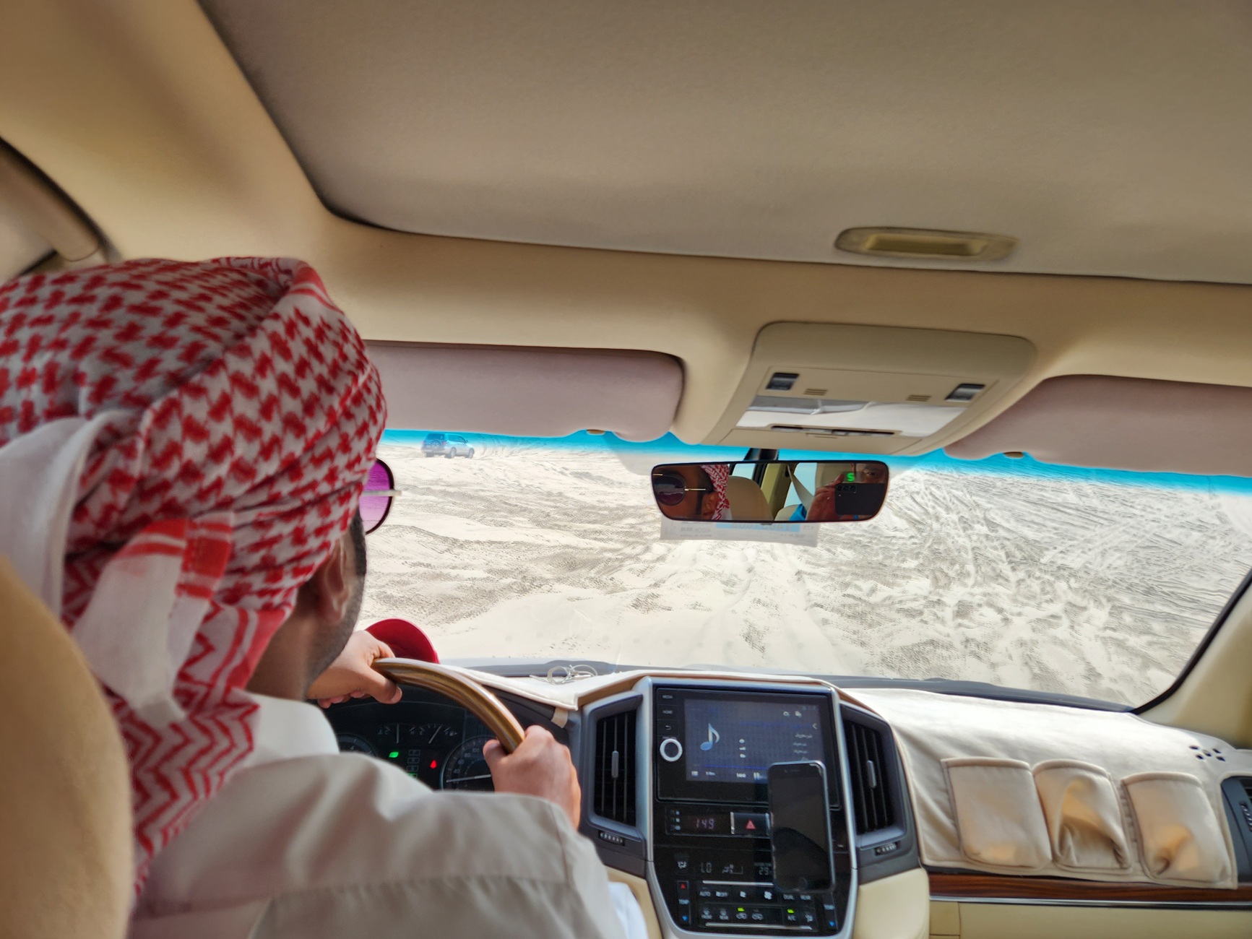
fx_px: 832
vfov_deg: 58.9
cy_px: 470
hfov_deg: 73.9
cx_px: 626
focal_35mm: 23
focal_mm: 5.4
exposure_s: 1/152
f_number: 1.8
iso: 20
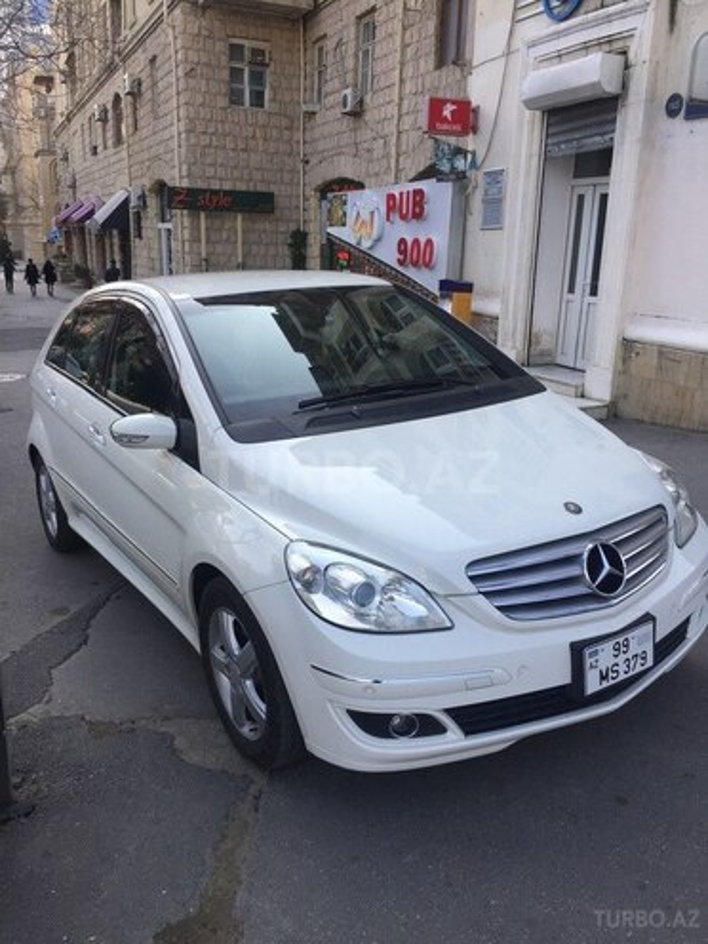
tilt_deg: -15.7
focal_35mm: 29
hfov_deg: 48.2
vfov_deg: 61.7
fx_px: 791
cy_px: 472
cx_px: 354
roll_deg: -2.1
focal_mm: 4.15
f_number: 2.2
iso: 32
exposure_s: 1/682
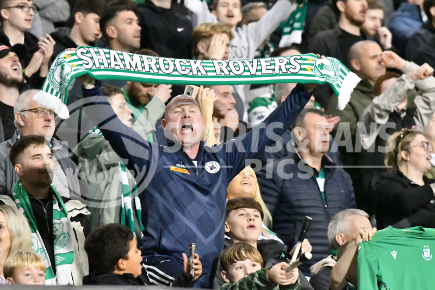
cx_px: 218
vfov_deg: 5.1
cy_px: 145
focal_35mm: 270
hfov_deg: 7.6
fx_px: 3262
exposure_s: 1/1000
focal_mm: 180
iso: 28800
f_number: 4
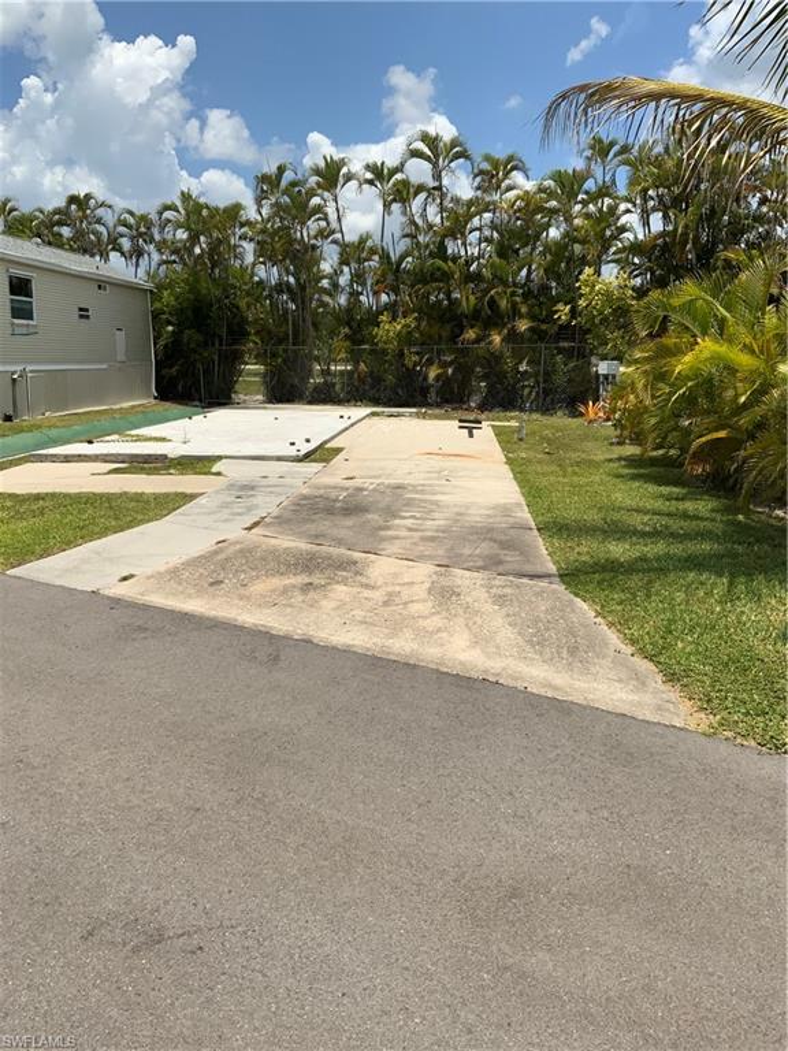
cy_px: 526
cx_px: 394
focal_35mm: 29
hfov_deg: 48.2
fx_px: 880
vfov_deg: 61.7
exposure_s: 1/3322
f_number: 1.8
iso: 16
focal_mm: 3
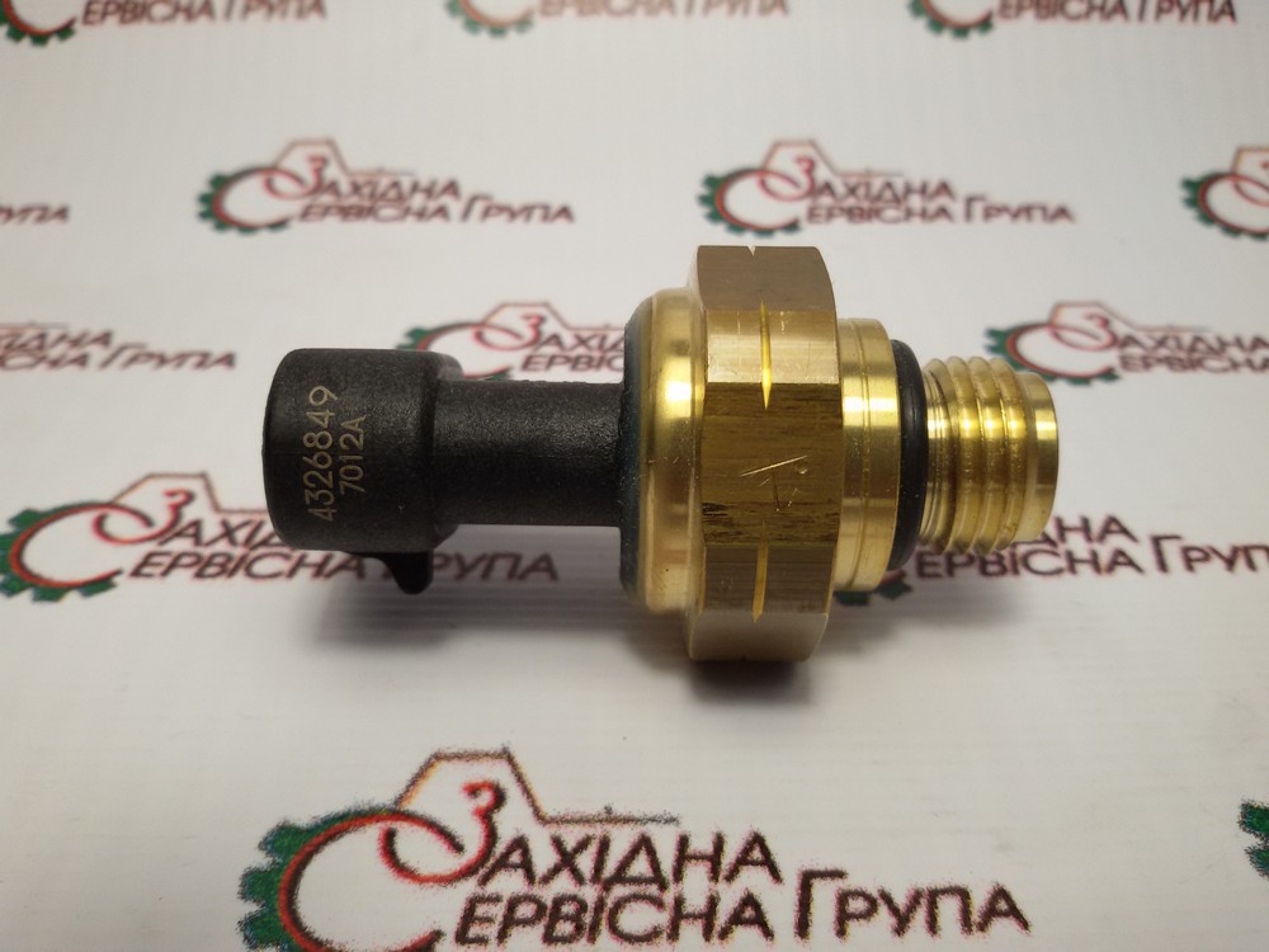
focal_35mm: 31
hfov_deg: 58.4
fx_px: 1136
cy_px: 476
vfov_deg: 45.4
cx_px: 634
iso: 50
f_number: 2.4
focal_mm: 2.93
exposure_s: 1/100
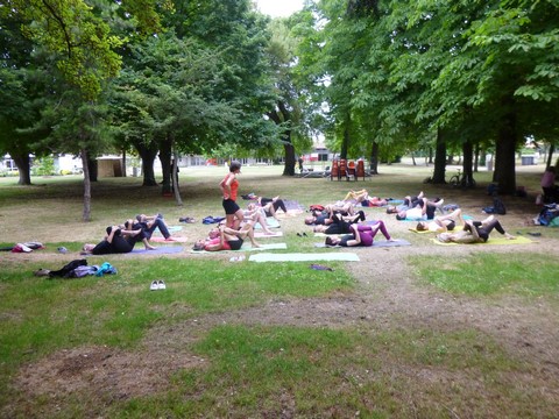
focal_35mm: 25
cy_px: 210
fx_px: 404
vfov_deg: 54.9
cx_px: 280
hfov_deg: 69.4
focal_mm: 4.5
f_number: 3.1
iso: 200
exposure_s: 1/60
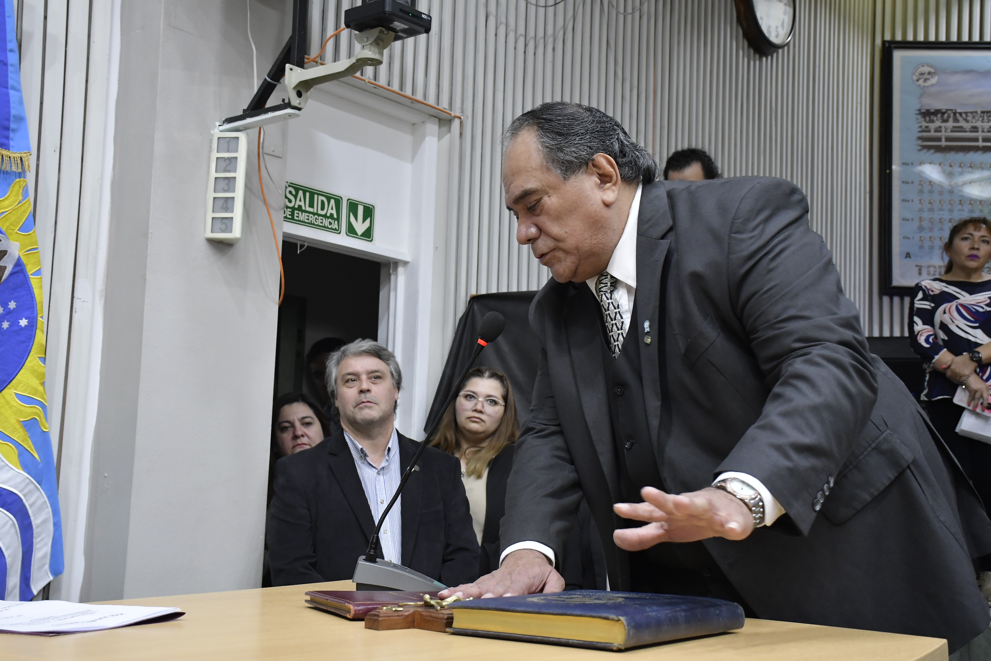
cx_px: 496
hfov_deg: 43.6
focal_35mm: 45
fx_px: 1239
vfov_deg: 29.9
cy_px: 330
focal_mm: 30
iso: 1600
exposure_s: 1/100
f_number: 6.3
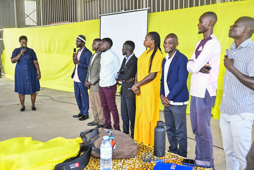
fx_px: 289
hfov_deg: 47.4
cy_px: 85
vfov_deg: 32.6
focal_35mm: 41
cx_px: 127
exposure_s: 1/320
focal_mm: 41
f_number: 5
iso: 900
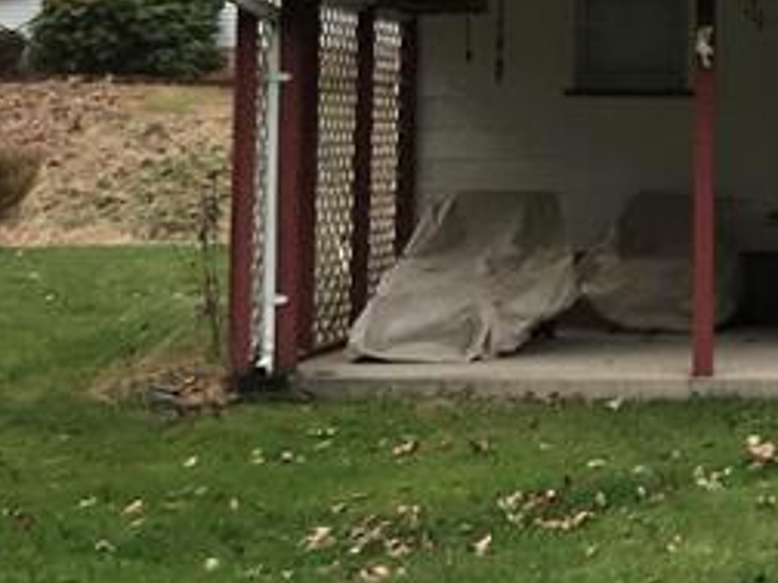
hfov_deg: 15.8
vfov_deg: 12.8
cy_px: -28
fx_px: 2562
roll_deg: -0.7
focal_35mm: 114
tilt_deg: +5.9
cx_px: 1182
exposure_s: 1/1018
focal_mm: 3.99
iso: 20
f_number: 1.8
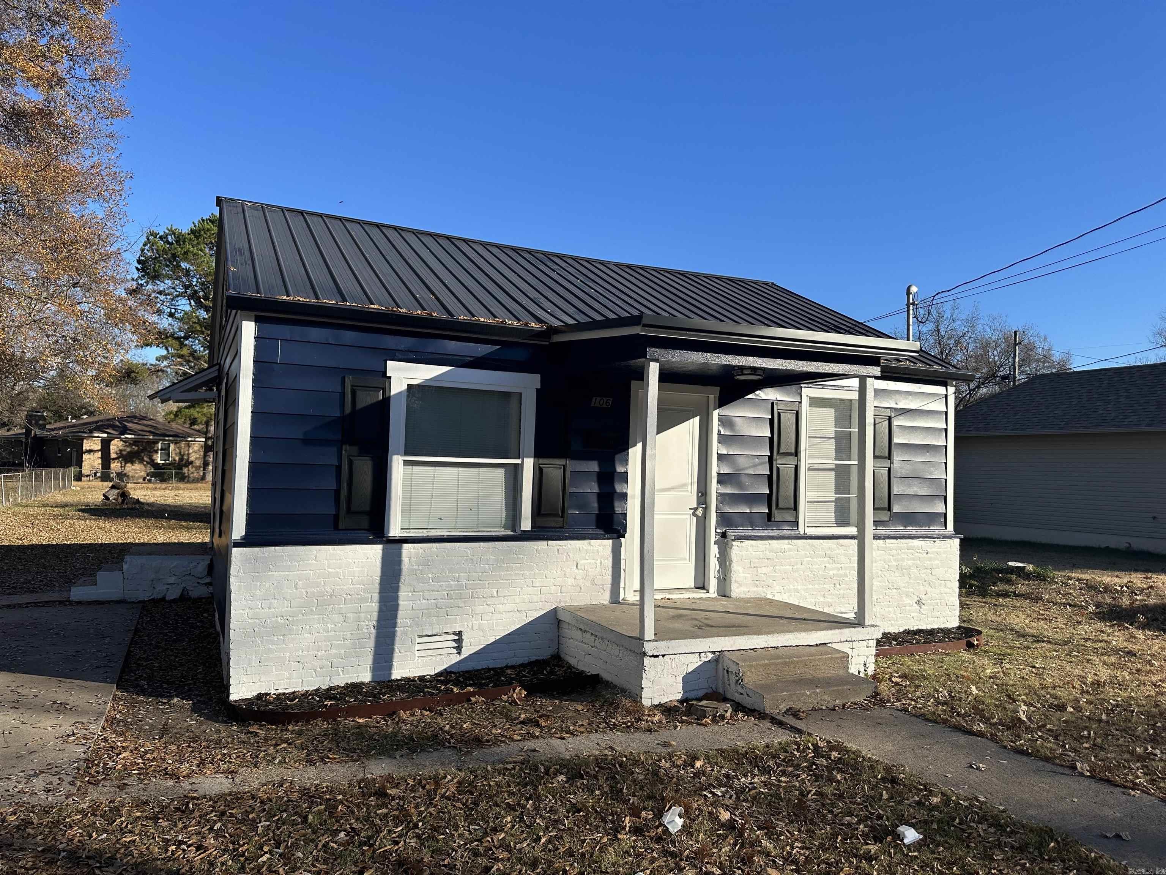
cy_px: 438
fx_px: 808
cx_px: 583
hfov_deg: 71.6
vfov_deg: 56.8
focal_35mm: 24
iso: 80
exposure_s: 1/4184
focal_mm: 6.86
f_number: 1.78
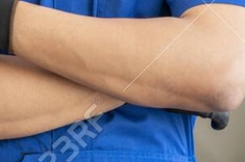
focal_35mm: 371
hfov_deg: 5.5
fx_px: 2521
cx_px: -93
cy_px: -176
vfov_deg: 3.7
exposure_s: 1/400
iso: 100
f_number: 1.4
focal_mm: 85
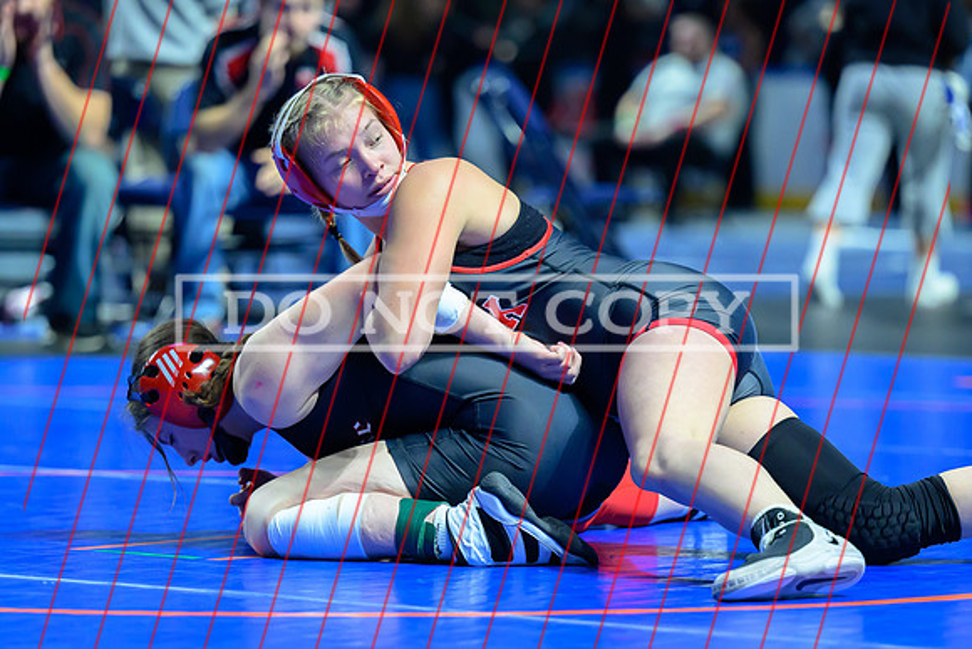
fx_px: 5491
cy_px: 391
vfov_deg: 6.8
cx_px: 468
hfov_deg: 10.1
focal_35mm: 203
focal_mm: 145
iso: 4000
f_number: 2.8
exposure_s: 1/800
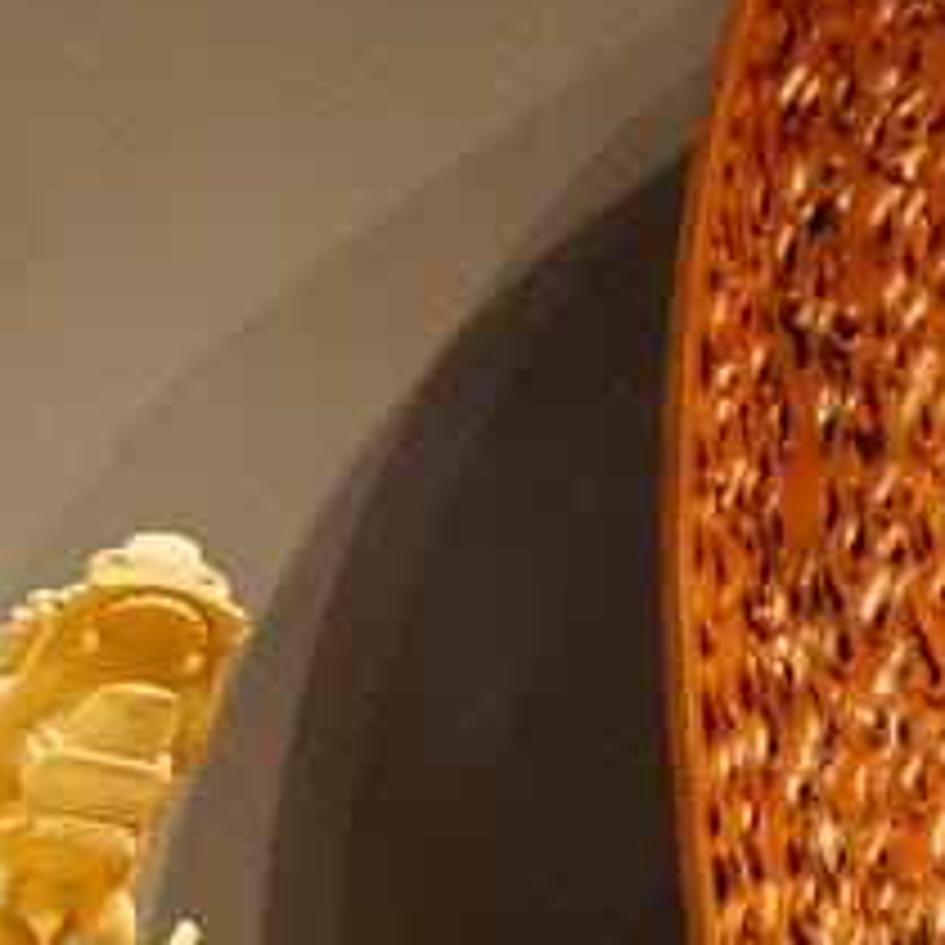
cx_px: -981
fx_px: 7876
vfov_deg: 6.5
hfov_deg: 6.6
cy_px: 2295
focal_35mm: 255
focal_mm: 35
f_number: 5.6
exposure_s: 1/125
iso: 1600
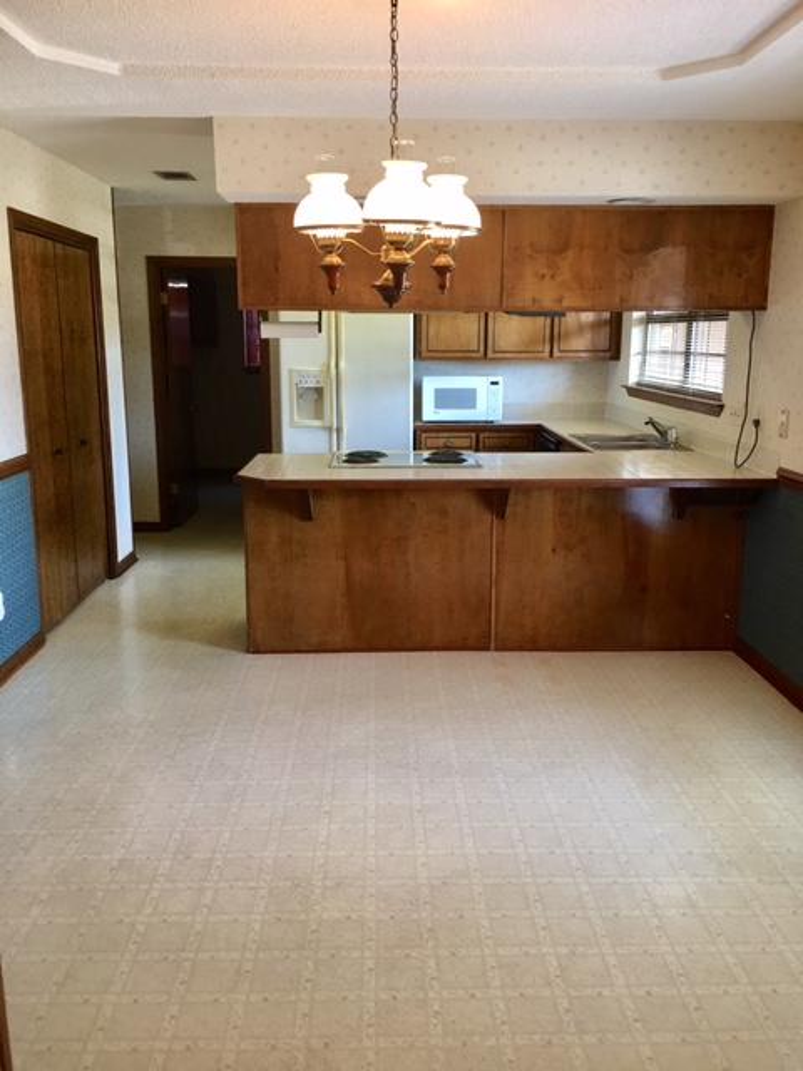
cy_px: 536
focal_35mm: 29
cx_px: 402
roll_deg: -0.5
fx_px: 897
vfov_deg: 61.7
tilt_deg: -10.4
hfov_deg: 48.2
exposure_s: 1/15
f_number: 2.2
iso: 40
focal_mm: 4.15
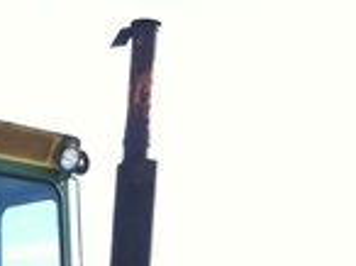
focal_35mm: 130
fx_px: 1335
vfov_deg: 10.7
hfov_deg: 14.9
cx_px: -12
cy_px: 473
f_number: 2.8
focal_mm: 3.85
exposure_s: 1/390
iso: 80
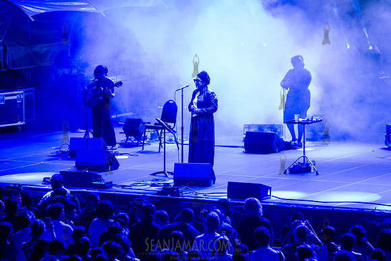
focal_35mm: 189
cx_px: 196
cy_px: 116
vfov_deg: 7.3
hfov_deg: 10.9
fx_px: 2058
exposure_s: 1/400
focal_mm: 170
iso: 5000
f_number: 3.5
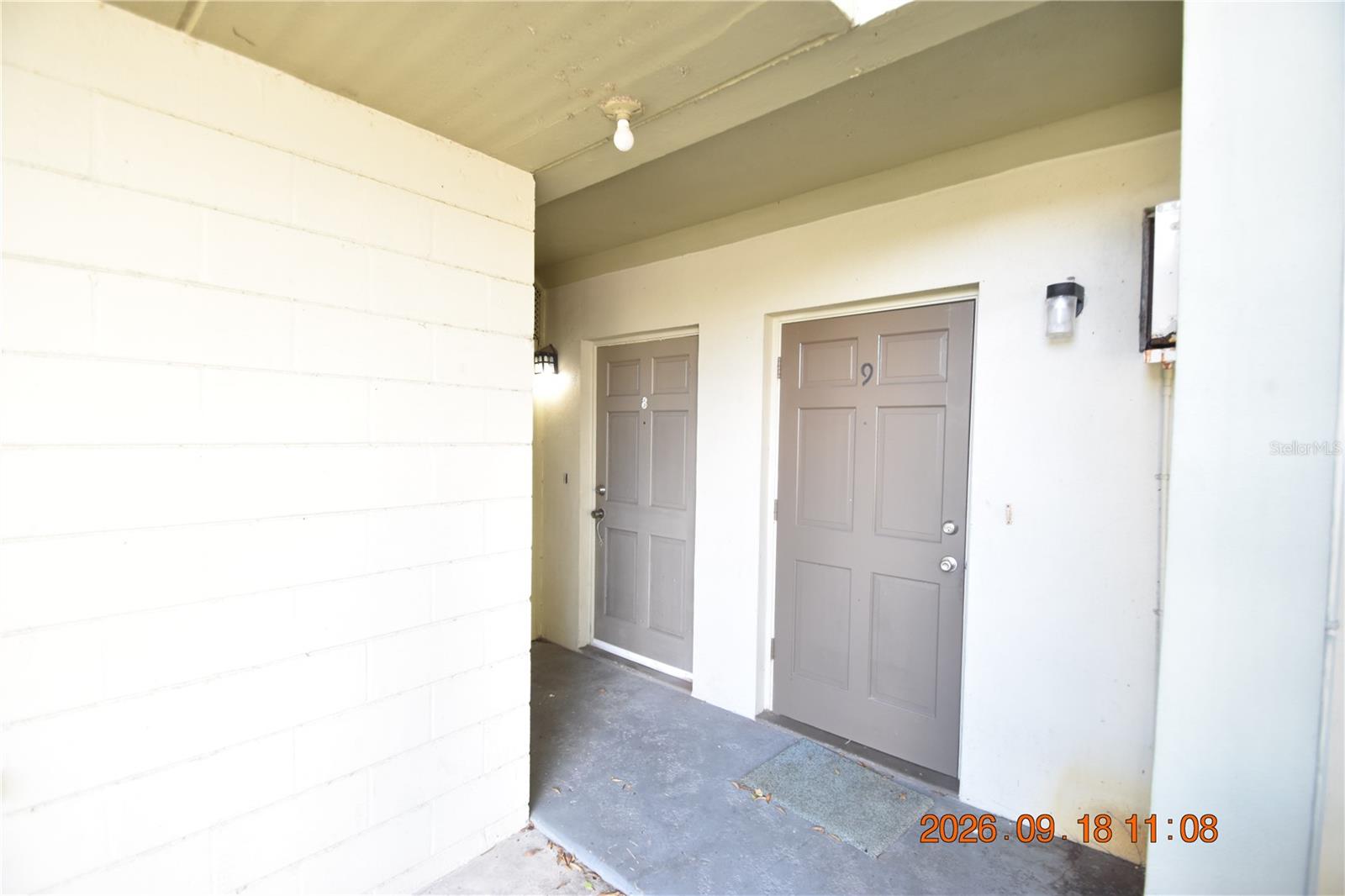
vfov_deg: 77.3
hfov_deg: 100.4
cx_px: 672
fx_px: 560
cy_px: 448
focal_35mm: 15
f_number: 4
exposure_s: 1/60
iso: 500
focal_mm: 10
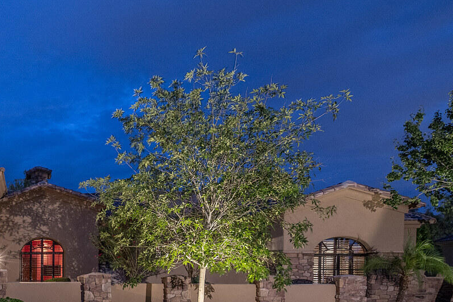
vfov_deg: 34.6
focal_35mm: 36
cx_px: -37
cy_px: 277
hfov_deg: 42.6
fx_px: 453
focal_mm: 16
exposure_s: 2.5
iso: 1600
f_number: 6.3
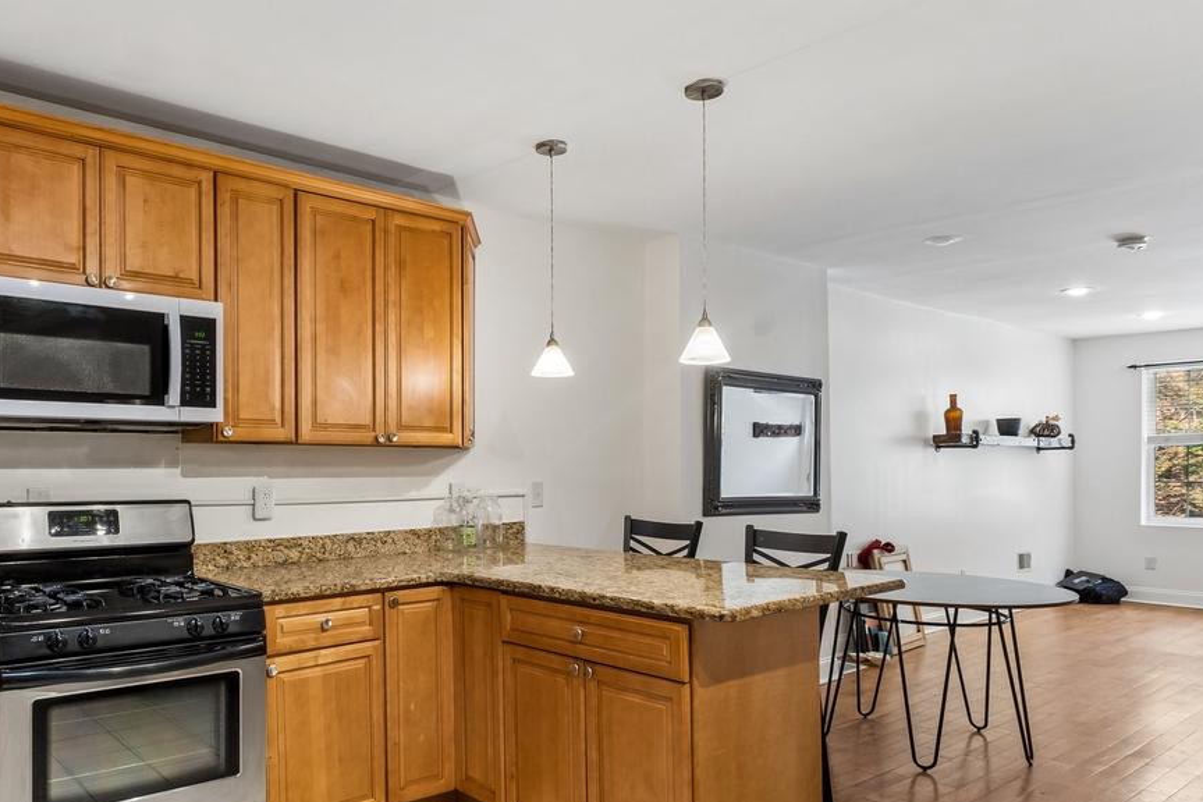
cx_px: 443
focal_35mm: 25
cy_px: 466
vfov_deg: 51.1
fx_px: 835
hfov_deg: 70.2
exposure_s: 1/5
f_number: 8
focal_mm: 10
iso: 250
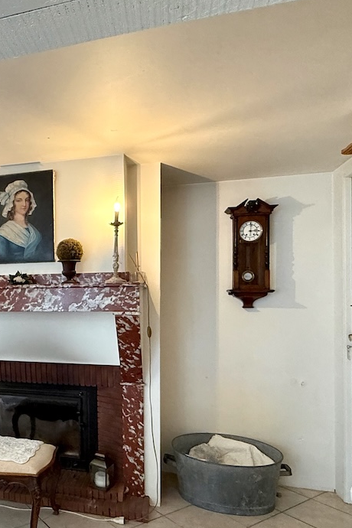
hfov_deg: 44.5
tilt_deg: +0.2
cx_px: 50
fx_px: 396
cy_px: 298
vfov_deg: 67.1
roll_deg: -0.6
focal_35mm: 27
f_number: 2.2
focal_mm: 2.22
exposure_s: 1/81
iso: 400
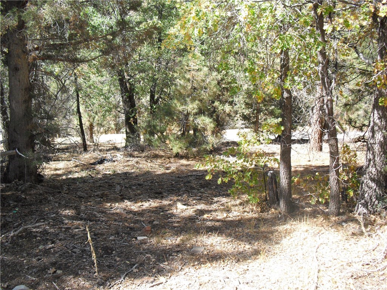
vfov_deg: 39.7
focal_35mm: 36
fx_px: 402
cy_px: 145
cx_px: 194
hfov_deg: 51.4
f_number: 3.1
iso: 400
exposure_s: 1/800
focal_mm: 6.3
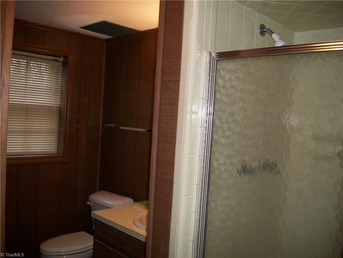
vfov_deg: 44.2
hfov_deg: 56.8
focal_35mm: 32
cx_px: 172
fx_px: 317
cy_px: 129
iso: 80
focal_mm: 5.7
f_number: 2.9
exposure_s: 1/30
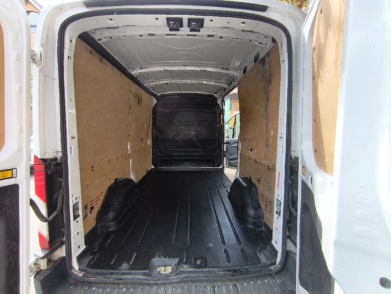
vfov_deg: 81.8
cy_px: 147
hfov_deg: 98.1
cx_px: 196
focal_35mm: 15
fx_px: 170
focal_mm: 1.65
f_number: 2.2
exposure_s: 1/357
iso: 50
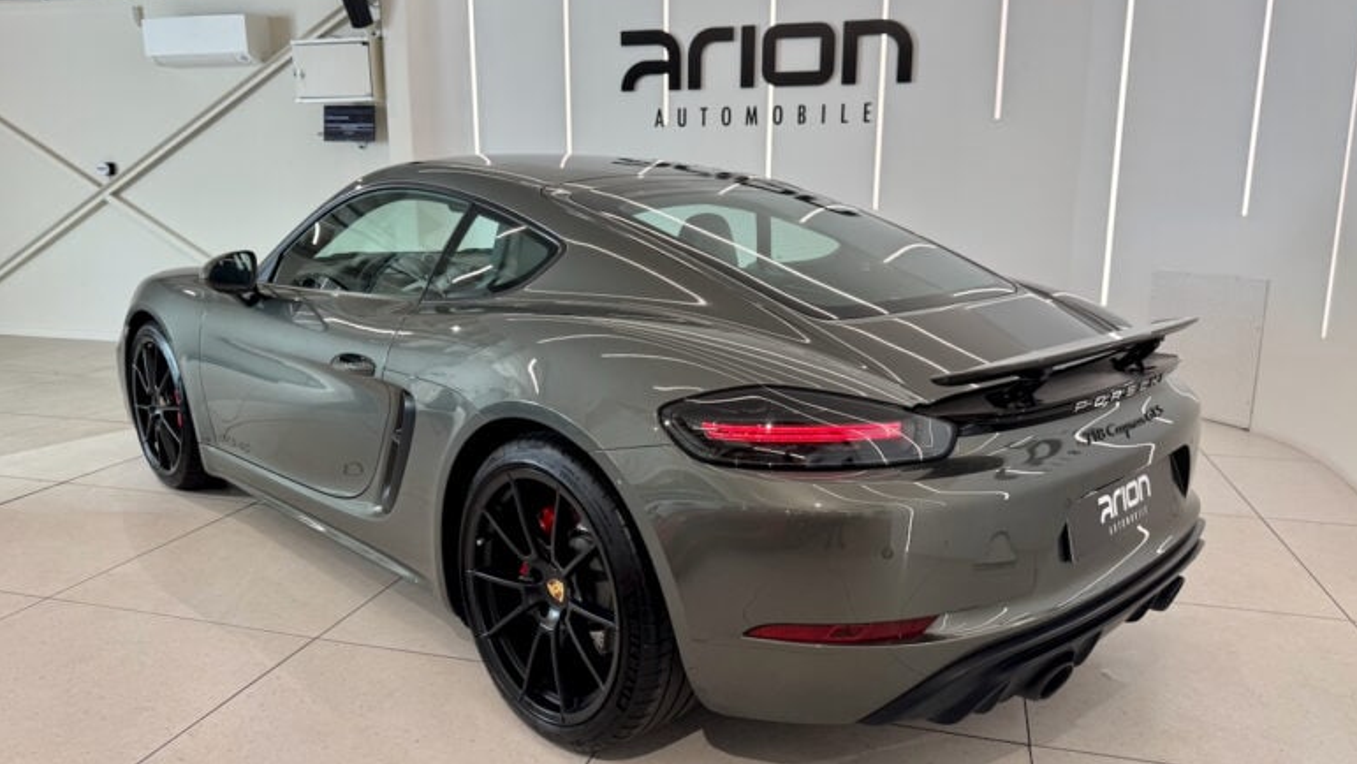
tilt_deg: -11.1
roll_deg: -0.5
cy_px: 390
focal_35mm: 27
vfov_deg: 42.9
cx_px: 669
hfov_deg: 69.8
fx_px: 972
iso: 100
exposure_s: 1/100
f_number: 1.78
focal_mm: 6.76
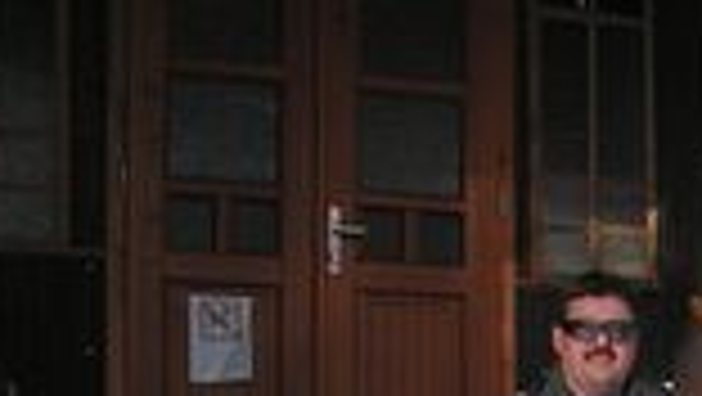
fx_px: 2105
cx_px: 950
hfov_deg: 17.6
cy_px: 650
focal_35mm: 113
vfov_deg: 10.3
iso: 50
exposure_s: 1/1000
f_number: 3.2
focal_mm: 6
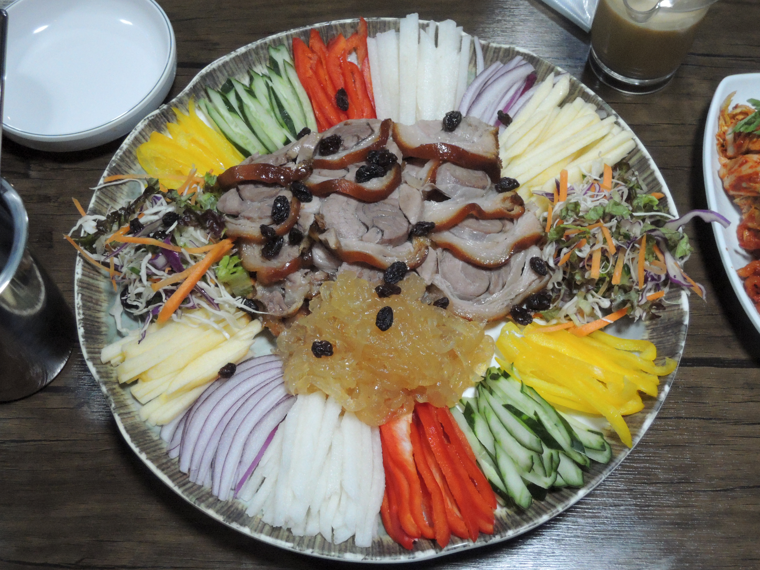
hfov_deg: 42.1
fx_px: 988
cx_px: 380
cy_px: 285
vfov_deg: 32.2
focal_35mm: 45
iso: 1600
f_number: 3.5
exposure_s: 1/320
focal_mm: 8.1
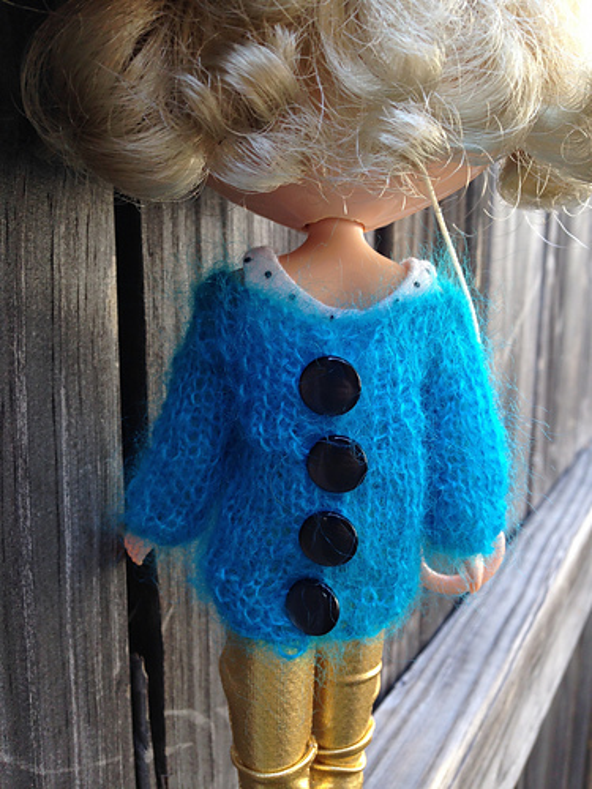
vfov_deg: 55.4
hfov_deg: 42.9
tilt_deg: -8.7
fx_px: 752
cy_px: 394
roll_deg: -1.4
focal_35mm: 33
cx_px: 296
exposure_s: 1/60
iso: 50
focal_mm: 4.12
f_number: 2.4
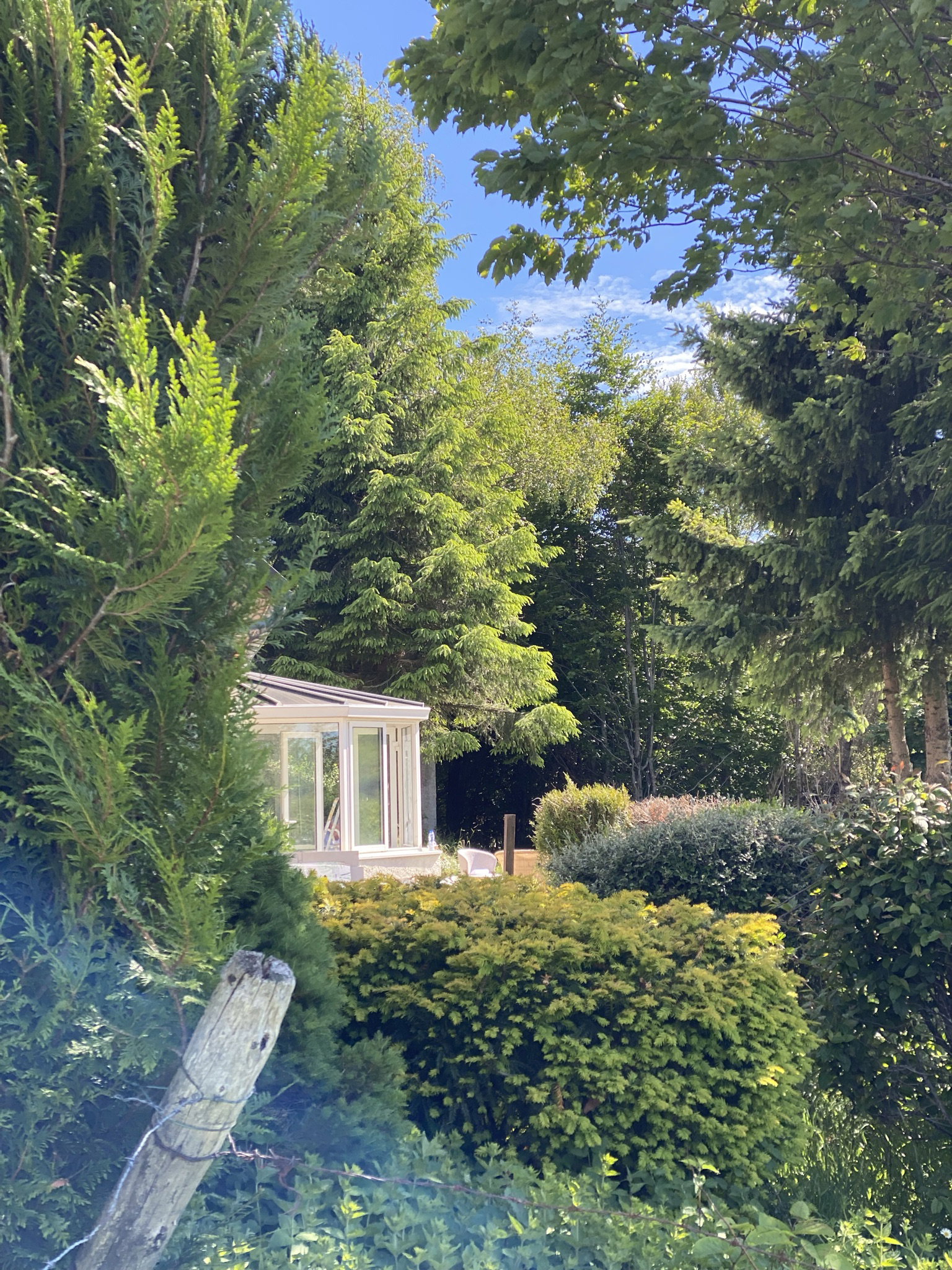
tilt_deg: +4.8
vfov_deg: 36.8
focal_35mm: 52
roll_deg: +0.2
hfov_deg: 28.0
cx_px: 476
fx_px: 1907
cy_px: 635
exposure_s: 1/229
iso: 20
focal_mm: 6
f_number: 2
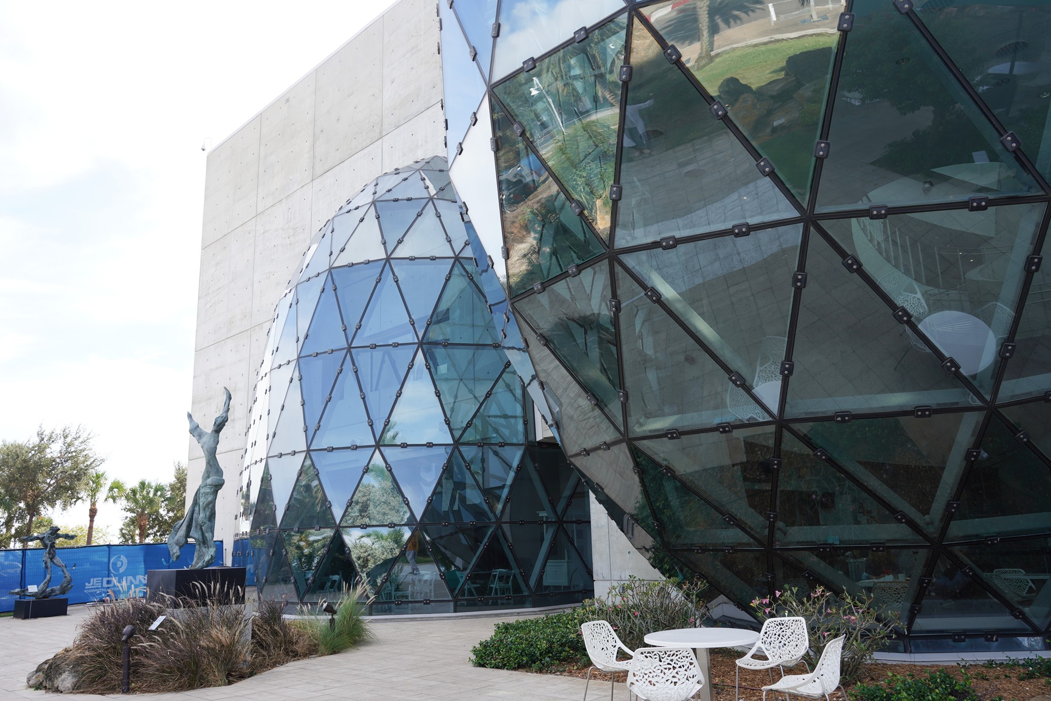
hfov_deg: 65.5
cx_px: 526
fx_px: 818
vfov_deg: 46.4
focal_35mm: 28
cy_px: 350
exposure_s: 1/100
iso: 100
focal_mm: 28
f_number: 7.1
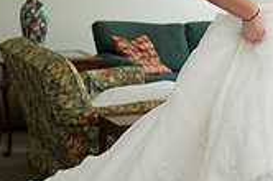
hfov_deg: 16.2
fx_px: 954
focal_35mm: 126
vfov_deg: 10.8
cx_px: 214
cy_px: 109
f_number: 2.8
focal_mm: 36
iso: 800
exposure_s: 1/320
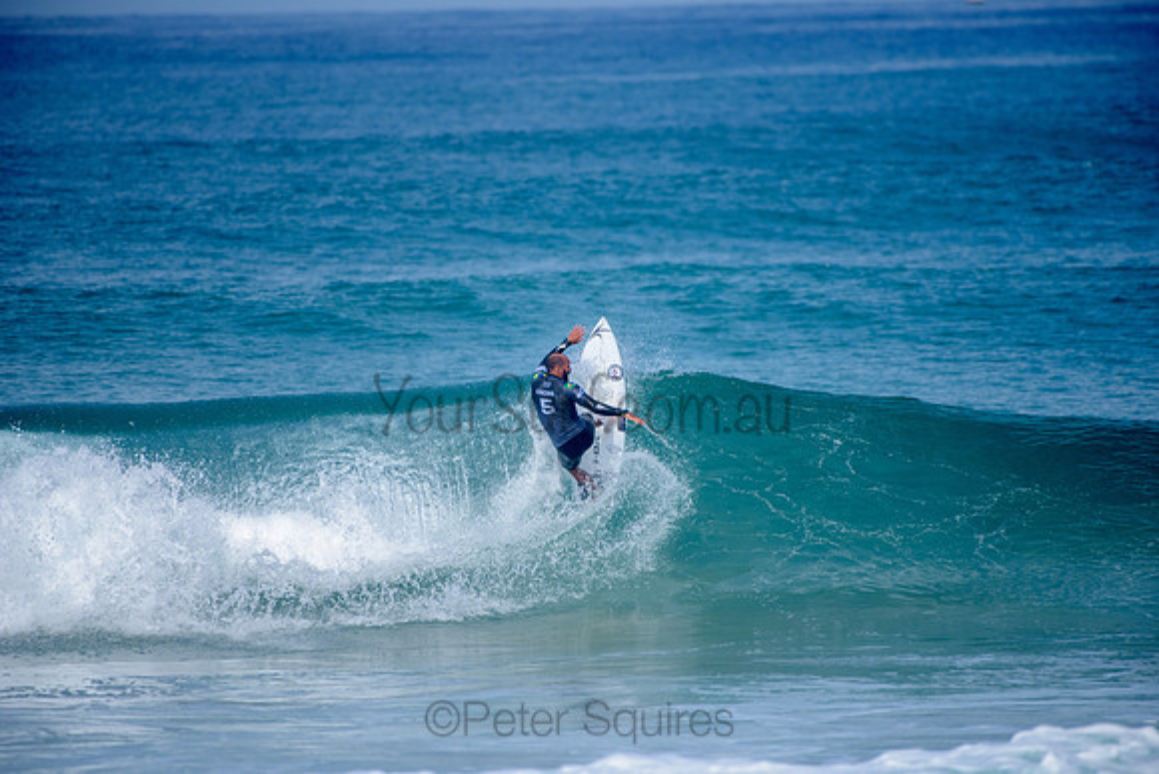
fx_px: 16103
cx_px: 580
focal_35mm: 500
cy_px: 387
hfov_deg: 4.1
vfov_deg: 2.8
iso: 180
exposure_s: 1/2000
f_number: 5.6
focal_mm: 500
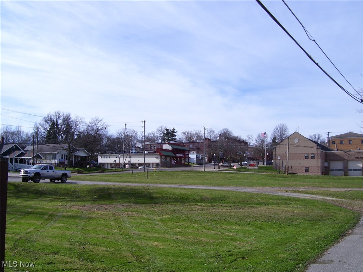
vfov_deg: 39.7
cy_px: 136
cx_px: 182
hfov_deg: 51.4
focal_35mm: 36
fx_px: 378
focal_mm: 6
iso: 80
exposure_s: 1/750
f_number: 4.8
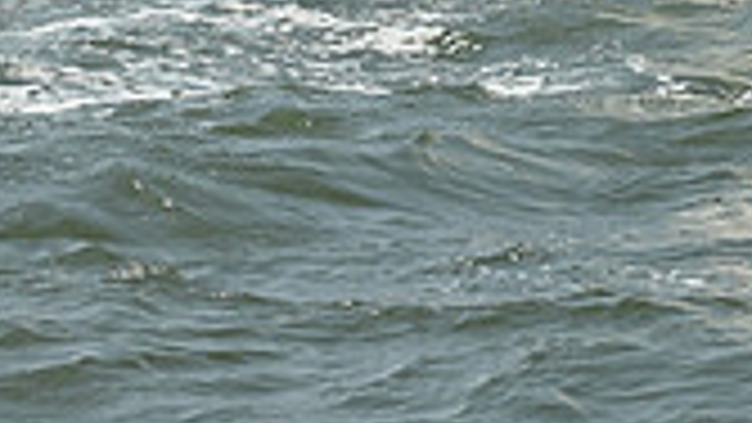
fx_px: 5086
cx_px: 718
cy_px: -814
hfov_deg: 8.4
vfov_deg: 4.6
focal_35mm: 255
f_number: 10
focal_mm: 70
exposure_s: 1/1250
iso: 320
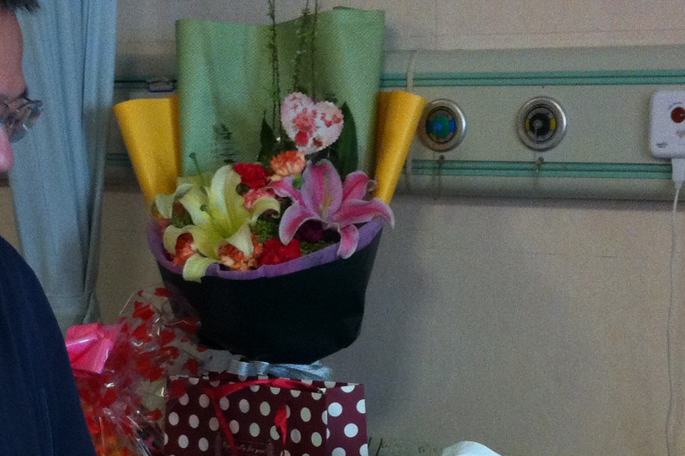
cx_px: 306
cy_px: 472
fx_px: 1598
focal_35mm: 84
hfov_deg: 24.2
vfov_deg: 15.9
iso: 250
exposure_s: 1/17
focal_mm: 3.85
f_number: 2.8
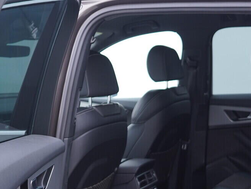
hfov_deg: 25.6
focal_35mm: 76
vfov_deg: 19.0
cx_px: 147
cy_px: 174
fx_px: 551
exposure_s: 1/40
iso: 200
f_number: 2.8
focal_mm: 24
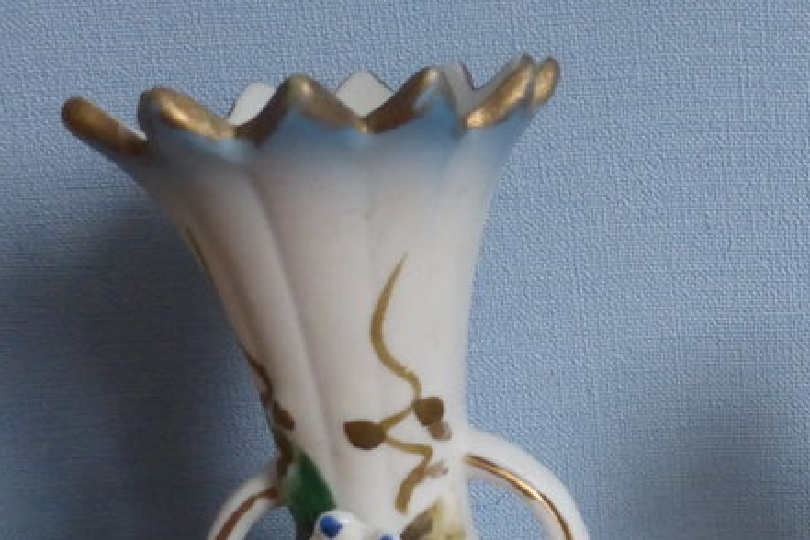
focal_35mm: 59
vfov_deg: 22.8
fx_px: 1327
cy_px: 411
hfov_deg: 31.5
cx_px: 799
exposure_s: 1/50
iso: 400
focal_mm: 4.3
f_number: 3.3
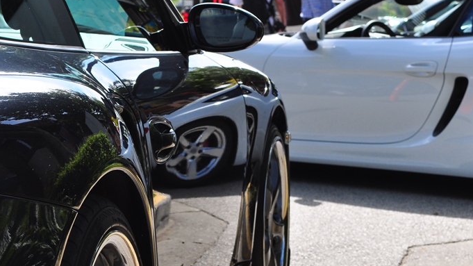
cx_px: 231
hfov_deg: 16.5
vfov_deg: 9.3
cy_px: 128
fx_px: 1628
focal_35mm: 130
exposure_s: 1/400
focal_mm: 55
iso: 320
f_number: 10
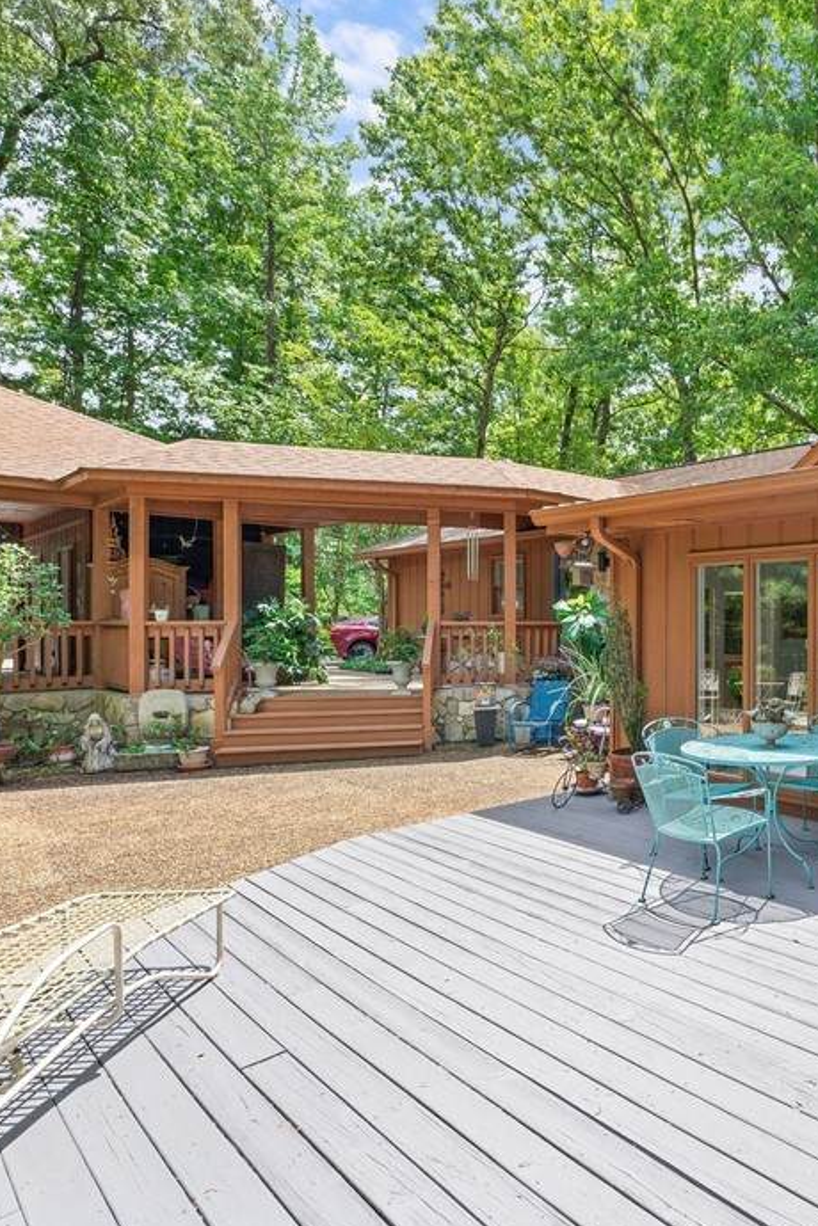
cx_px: 755
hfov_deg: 50.0
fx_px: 750
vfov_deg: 78.6
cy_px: 628
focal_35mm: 22
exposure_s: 1/50
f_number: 8
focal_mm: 14
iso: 100
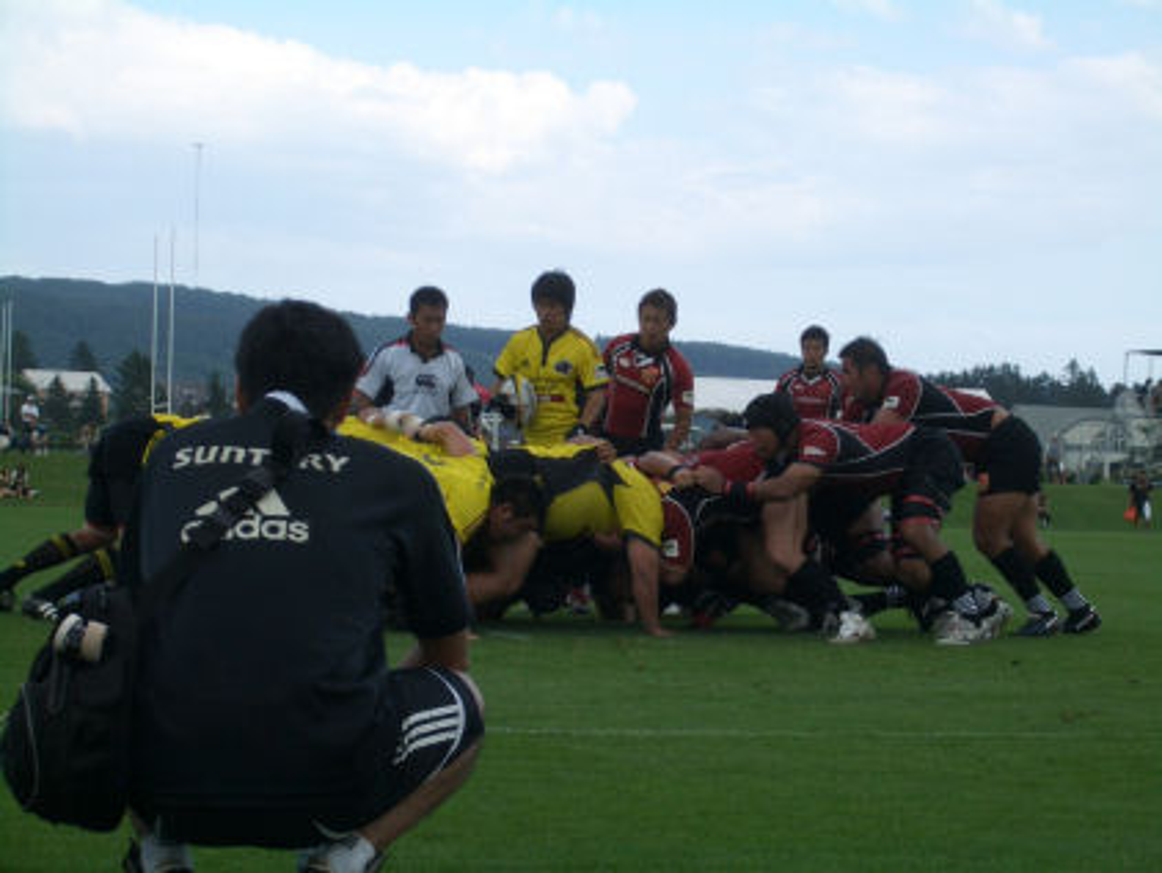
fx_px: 3527
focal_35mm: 105
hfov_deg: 18.7
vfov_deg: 14.1
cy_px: 436
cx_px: 581
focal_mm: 17.4
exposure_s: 1/250
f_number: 4.8
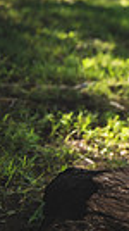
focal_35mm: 154
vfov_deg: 13.9
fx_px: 940
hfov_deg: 6.7
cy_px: 70
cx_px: 464
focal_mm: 34
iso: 100
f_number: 2.8
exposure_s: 1/800
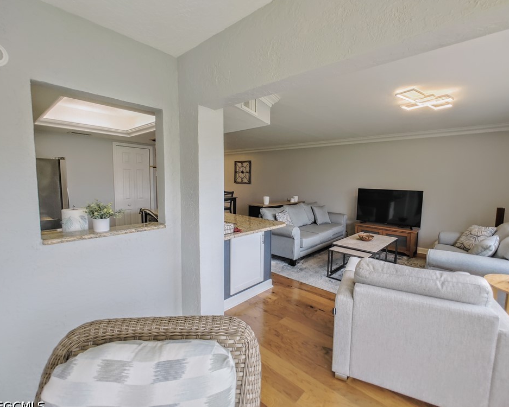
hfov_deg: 93.0
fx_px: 241
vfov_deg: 80.4
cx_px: 272
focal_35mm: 16
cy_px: 207
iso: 50
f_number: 1.9
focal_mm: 1.78
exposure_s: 1/40
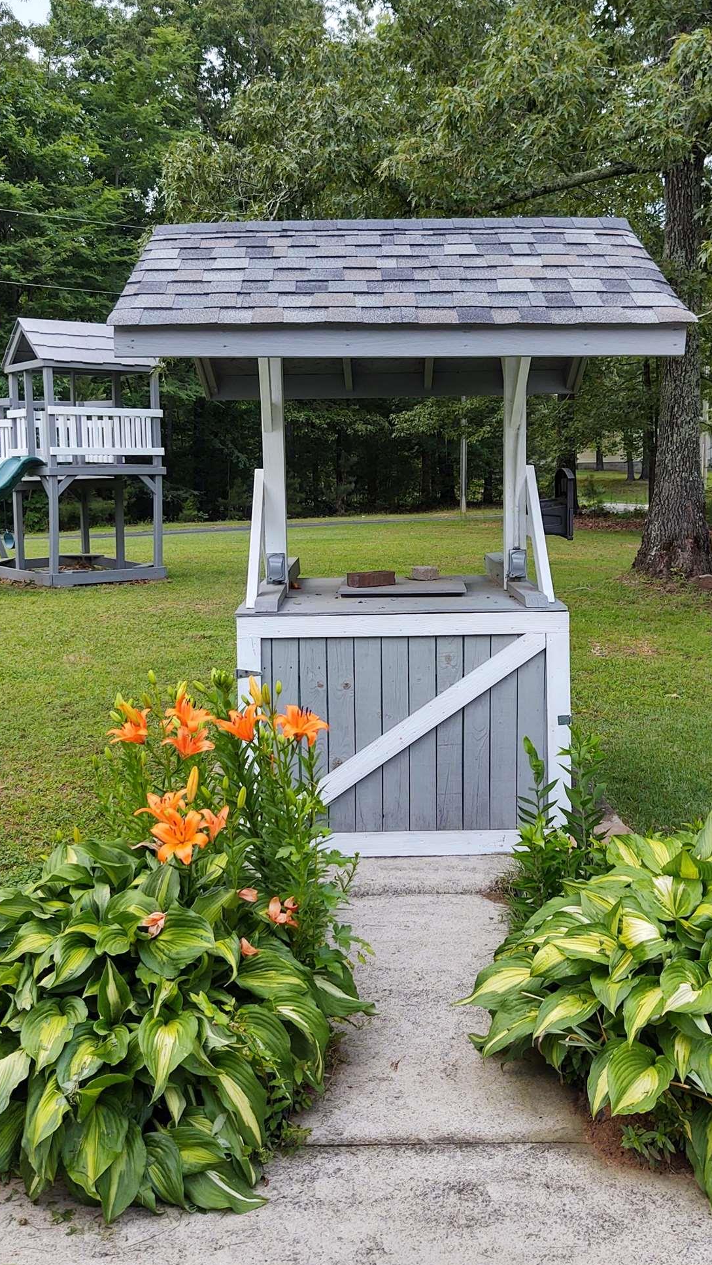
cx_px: 399
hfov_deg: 33.7
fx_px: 1175
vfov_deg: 56.5
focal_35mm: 35
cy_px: 573
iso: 100
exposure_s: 1/931
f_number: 1.7
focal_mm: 4.75
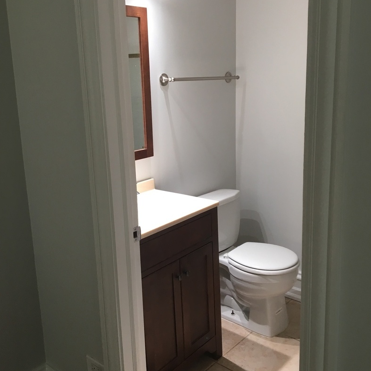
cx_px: 184
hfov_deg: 47.2
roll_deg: +1.4
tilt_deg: -11.9
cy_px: 167
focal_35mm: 35
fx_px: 424
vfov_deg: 47.2
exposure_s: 1/30
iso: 64
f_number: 2.2
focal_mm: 4.15
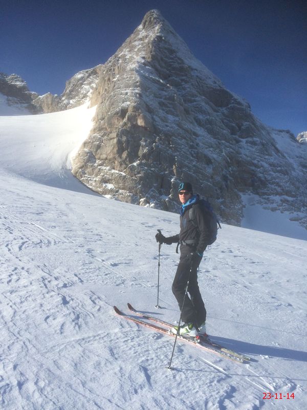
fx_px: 355
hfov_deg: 46.8
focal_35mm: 30
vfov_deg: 60.0
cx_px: 154
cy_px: 205
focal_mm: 4.12
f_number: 2.2
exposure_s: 1/2283
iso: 40
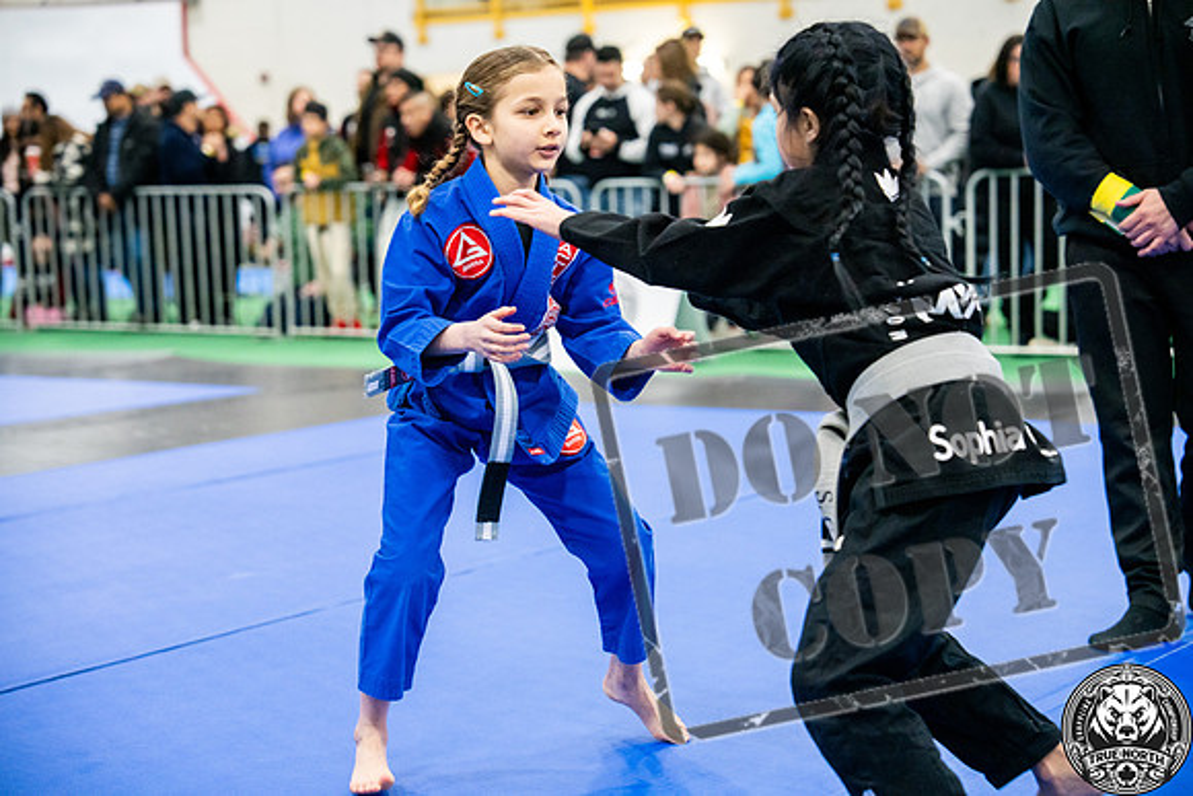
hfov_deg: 28.8
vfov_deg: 19.5
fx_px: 2320
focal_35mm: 70
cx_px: 596
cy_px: 398
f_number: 2.8
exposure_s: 1/400
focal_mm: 70
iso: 4000
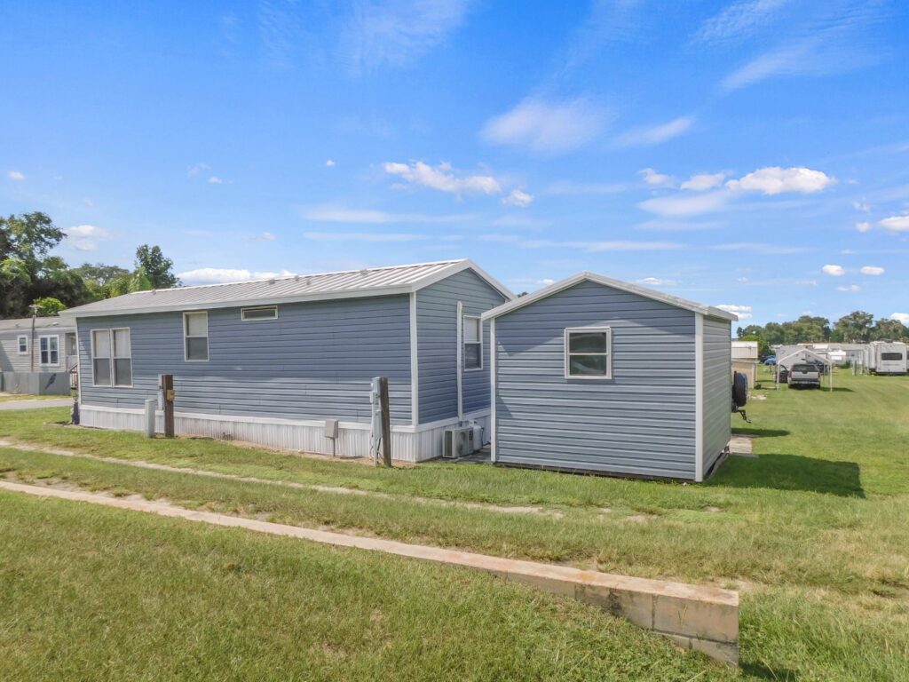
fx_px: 604
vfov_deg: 58.9
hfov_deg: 73.9
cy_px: 341
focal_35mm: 23
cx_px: 454
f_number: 6
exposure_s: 1/500
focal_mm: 4
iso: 125
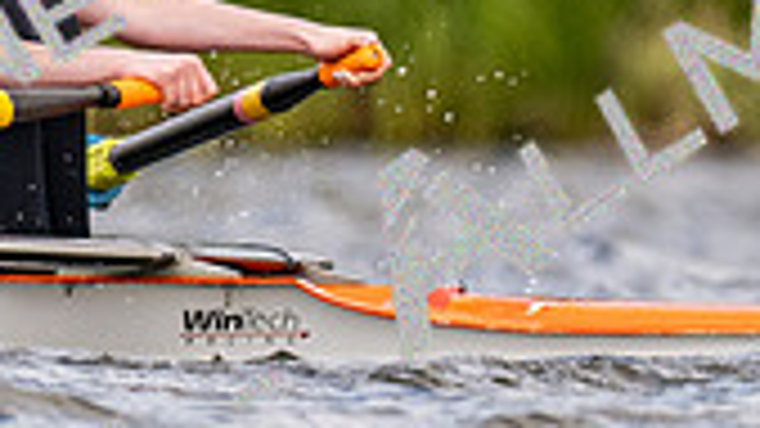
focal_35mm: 3232
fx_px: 65122
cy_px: -63
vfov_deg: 0.4
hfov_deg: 0.7
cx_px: -9
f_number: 4
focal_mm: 600
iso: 500
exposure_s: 1/2500
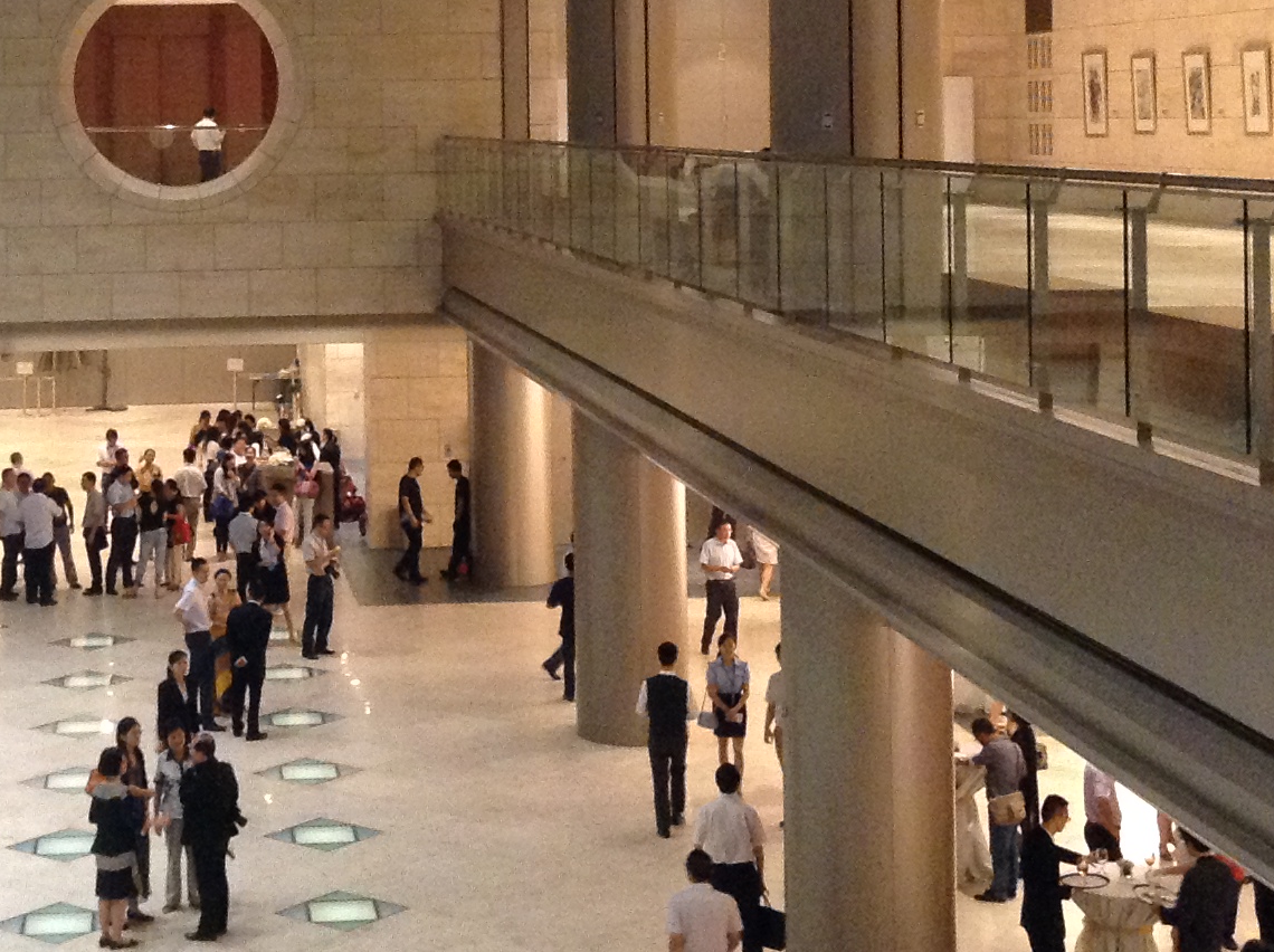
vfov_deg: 19.3
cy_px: 107
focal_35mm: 75
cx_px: 339
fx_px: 2757
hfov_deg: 25.7
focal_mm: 3.3
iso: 250
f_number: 2.4
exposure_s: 1/20
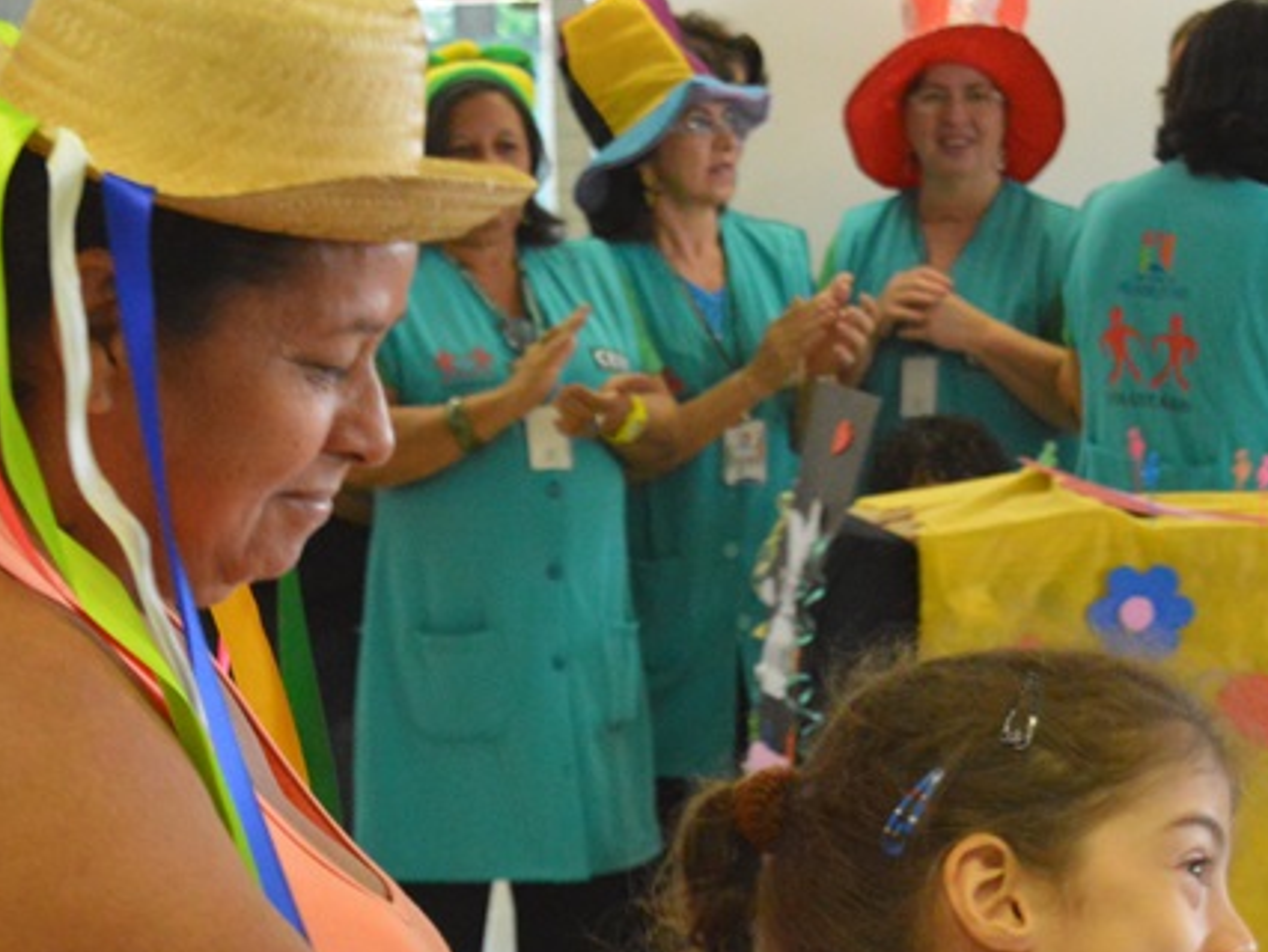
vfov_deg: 10.1
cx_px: 551
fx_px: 5351
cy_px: 875
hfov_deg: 13.5
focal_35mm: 146
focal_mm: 48
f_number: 5.3
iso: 3200
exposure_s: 1/160
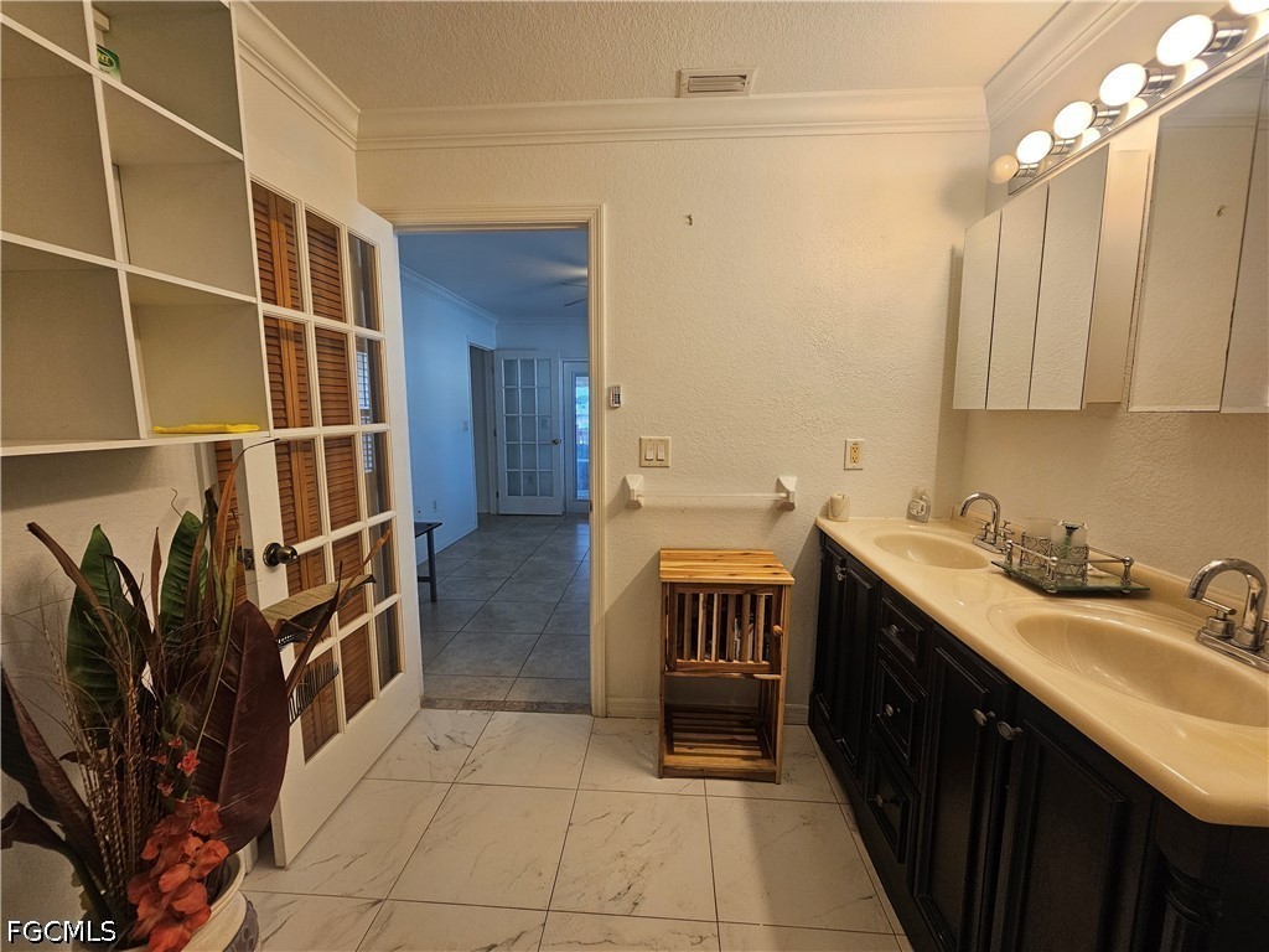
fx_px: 477
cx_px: 634
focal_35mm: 13
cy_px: 476
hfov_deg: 106.2
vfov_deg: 89.9
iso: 64
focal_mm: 2.2
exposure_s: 1/60
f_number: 2.2
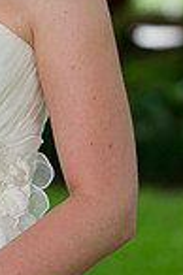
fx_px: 2950
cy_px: 57
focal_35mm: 386
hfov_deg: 3.5
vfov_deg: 5.3
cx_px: -88
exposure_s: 1/400
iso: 500
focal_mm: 125
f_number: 3.5
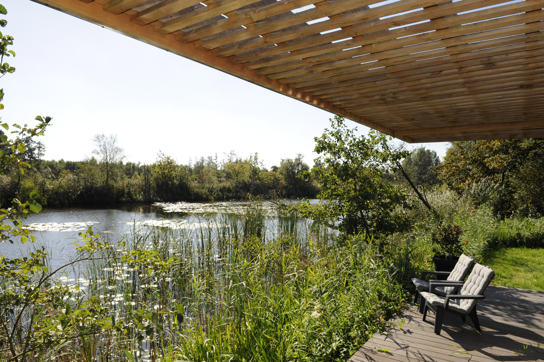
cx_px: 272
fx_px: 362
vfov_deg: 53.1
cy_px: 181
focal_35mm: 24
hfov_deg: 73.8
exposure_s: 1/250
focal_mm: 24
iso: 800
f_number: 18
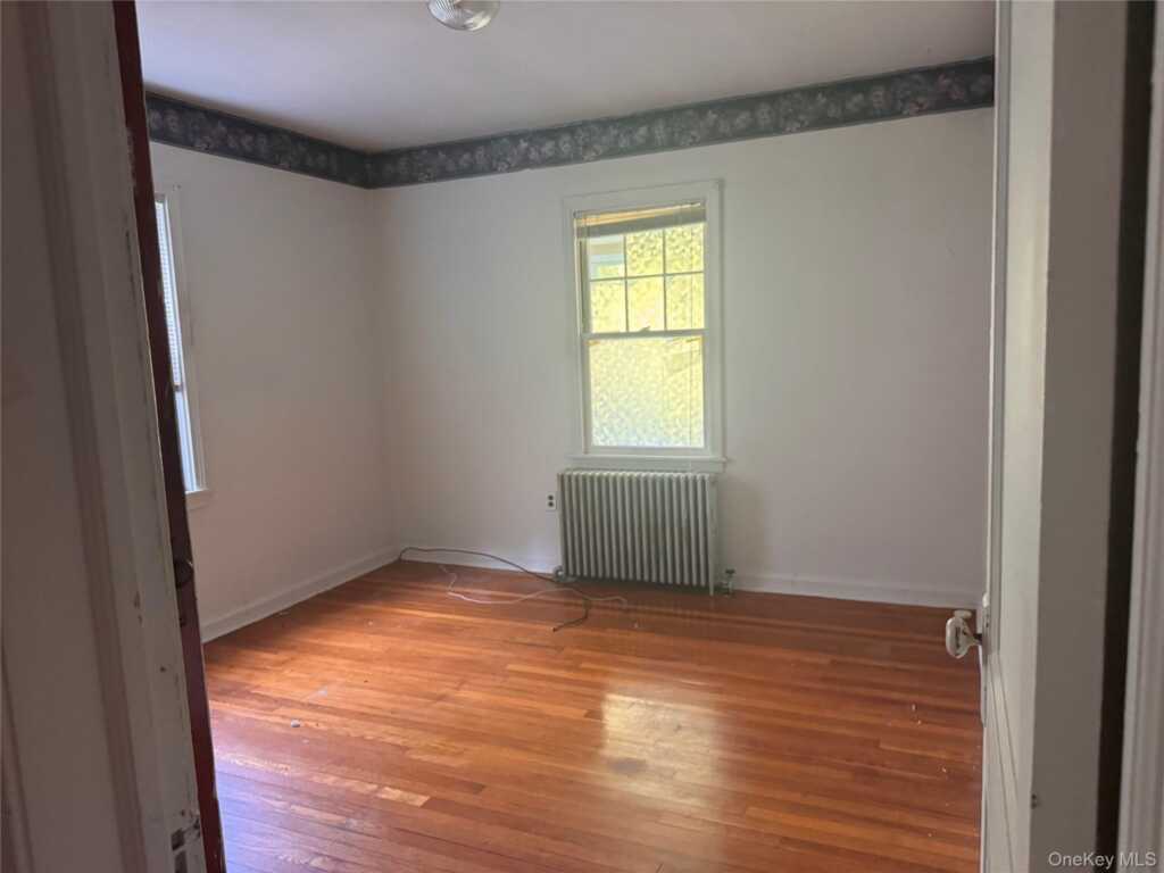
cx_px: 582
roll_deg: +2.7
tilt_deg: -7.4
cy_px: 436
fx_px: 807
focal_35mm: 24
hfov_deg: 71.6
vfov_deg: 56.8
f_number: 1.78
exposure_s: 1/60
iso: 640
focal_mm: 6.76
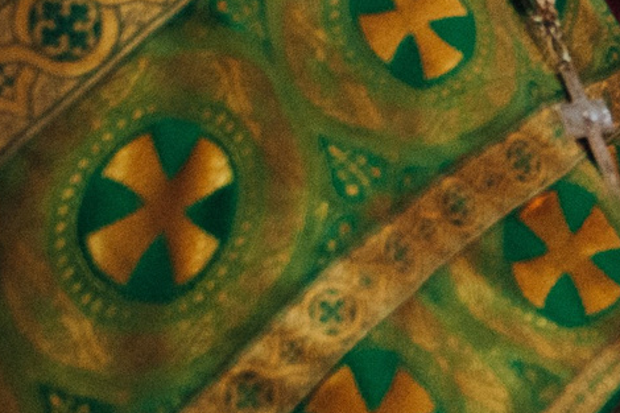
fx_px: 2909
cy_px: 280
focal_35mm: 169
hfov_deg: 11.4
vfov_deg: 8.1
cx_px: 1059
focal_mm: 31
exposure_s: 1/160
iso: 640
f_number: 2.8
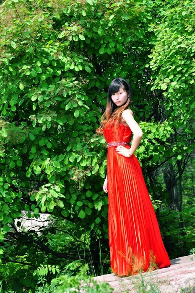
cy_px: 146
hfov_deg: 9.1
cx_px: 98
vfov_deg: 13.7
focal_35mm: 150
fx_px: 1222
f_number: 5.6
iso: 200
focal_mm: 100
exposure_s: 1/400
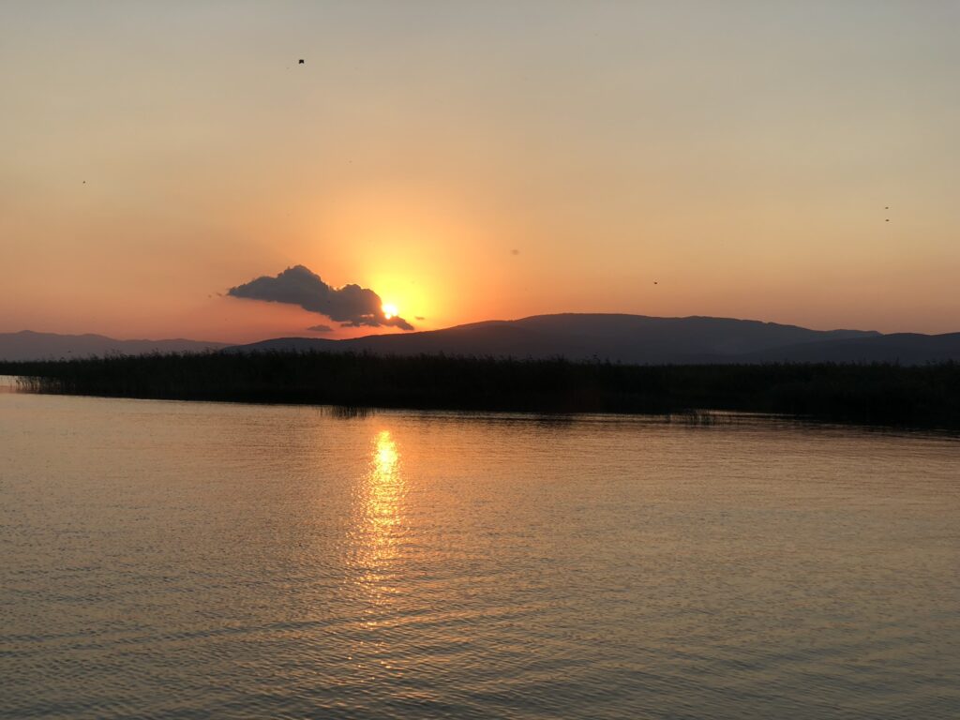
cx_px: 480
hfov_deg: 33.8
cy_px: 360
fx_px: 1581
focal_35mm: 57
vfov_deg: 25.7
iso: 20
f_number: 2.8
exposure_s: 1/384
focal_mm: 6.6
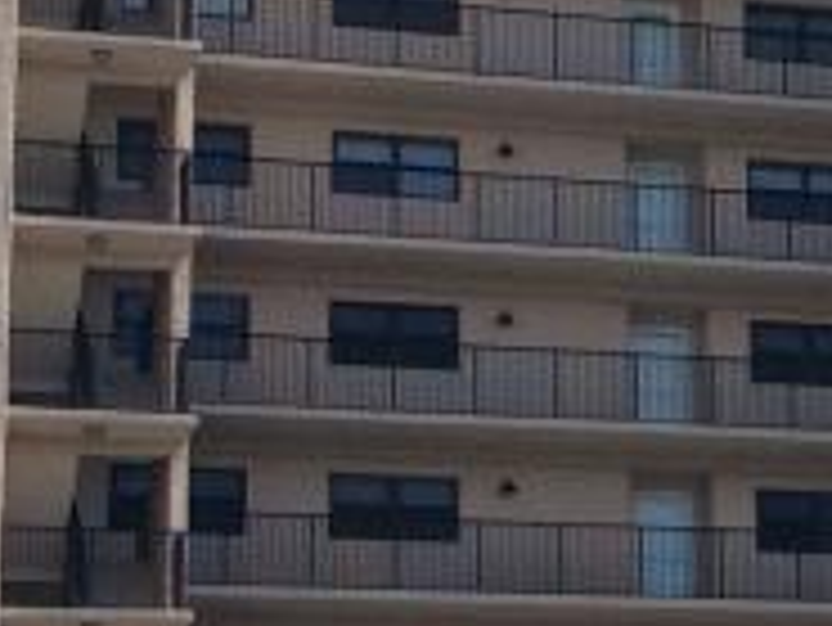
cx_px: 1196
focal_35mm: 183
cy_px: 241
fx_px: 4401
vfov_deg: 8.1
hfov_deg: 10.5
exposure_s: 1/1431
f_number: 2.4
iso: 32
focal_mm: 3.3
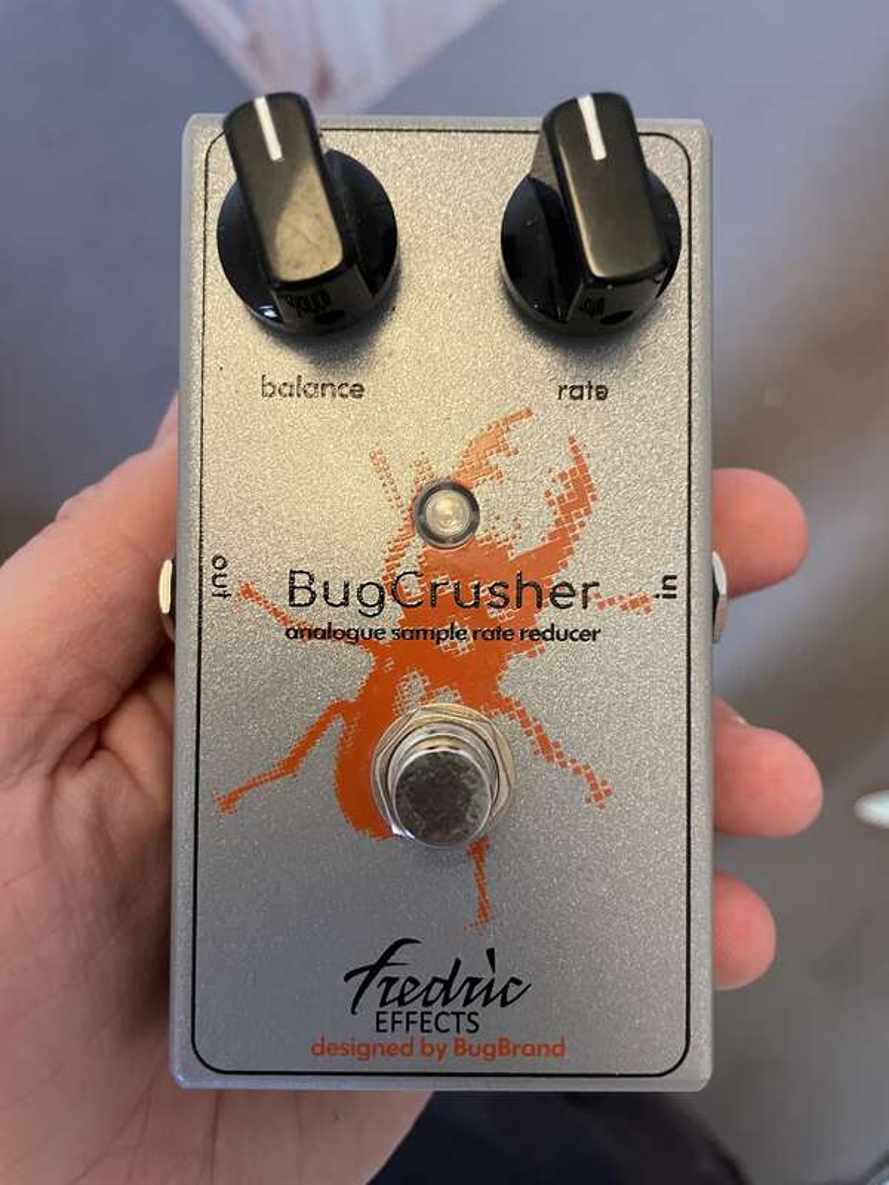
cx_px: 444
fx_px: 890
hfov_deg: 53.1
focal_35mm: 26
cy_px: 592
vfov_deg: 67.3
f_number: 1.6
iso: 250
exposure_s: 1/60
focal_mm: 4.2
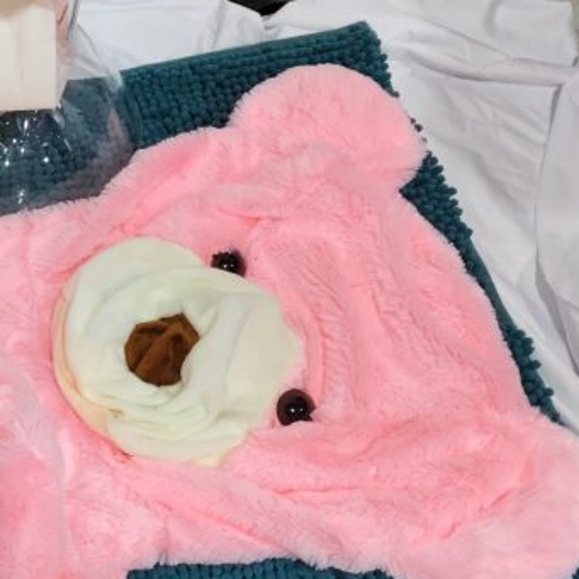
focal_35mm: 61
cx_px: -54
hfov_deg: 26.1
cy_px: 394
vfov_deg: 28.0
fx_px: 1154
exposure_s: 1/100
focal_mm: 5.56
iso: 867
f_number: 1.88
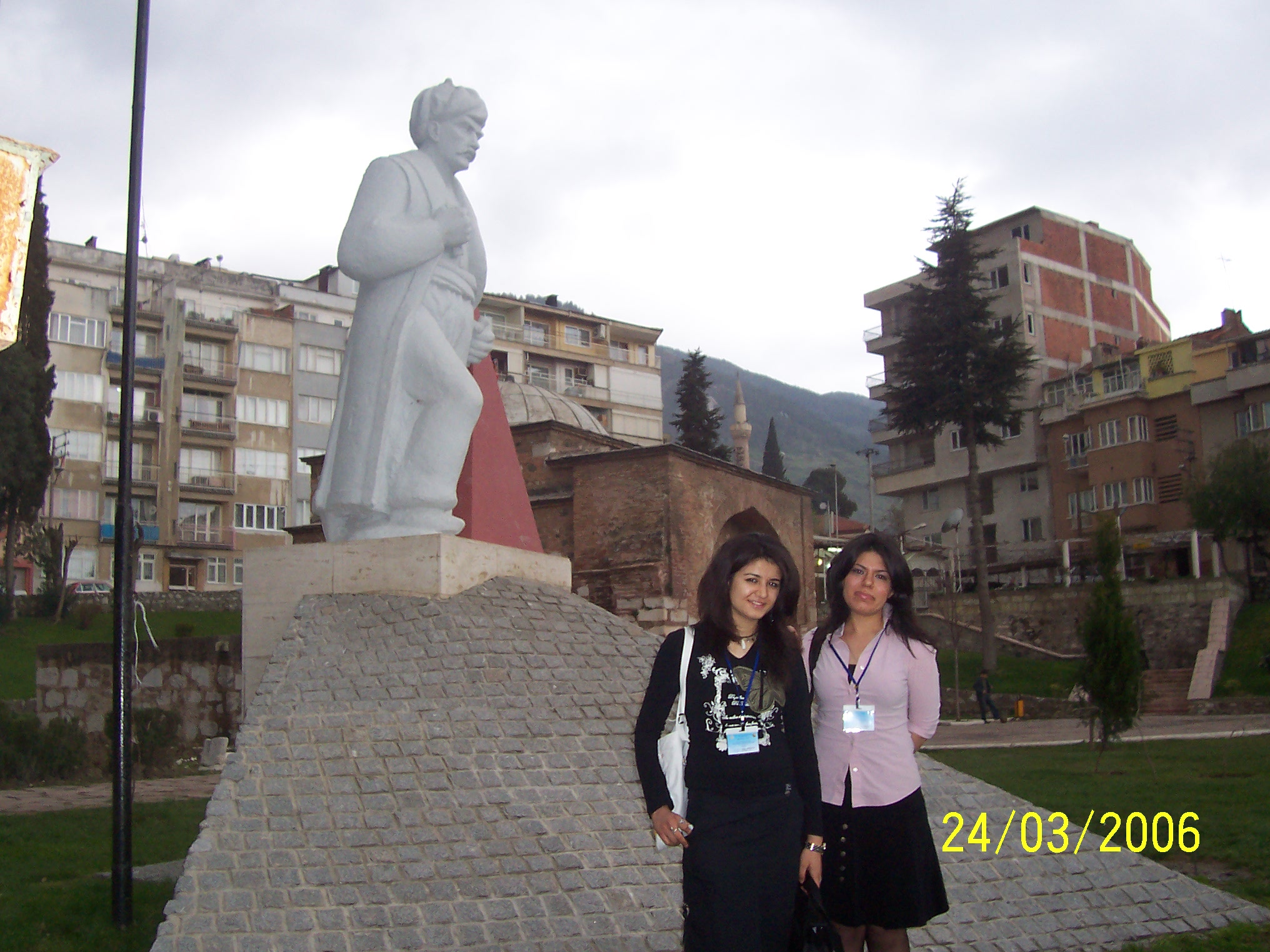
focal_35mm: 37
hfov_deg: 50.1
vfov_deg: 38.7
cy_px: 476
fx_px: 1357
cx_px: 635
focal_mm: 5.6
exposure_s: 1/60
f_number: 2.8
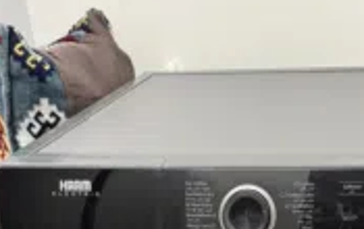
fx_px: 576
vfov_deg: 18.3
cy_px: 398
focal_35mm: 58
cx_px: 239
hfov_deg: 34.8
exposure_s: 1/40
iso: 800
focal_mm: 6.76
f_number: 1.78
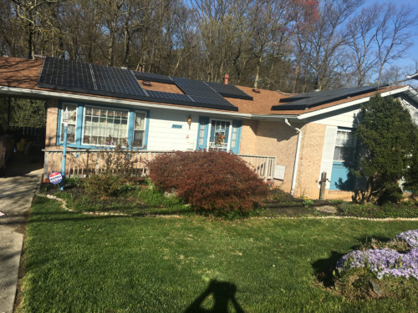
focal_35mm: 29
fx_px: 350
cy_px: 156
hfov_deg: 61.7
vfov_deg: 48.2
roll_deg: -5.4
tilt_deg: -6.1
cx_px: 209
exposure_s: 1/1748
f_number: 2.2
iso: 25
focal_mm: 4.15
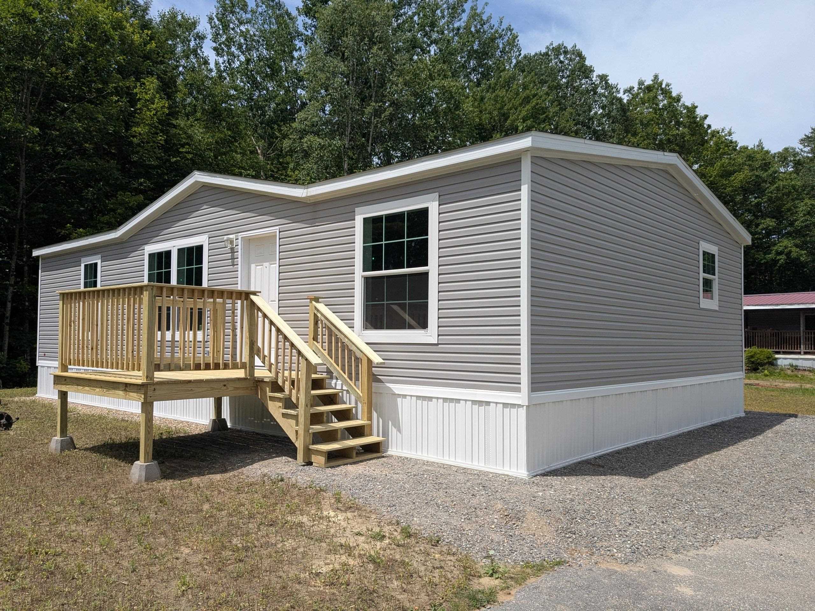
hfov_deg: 65.3
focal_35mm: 27
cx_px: 408
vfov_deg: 51.4
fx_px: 636
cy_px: 306
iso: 74
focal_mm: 4.38
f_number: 1.73
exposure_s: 1/5848
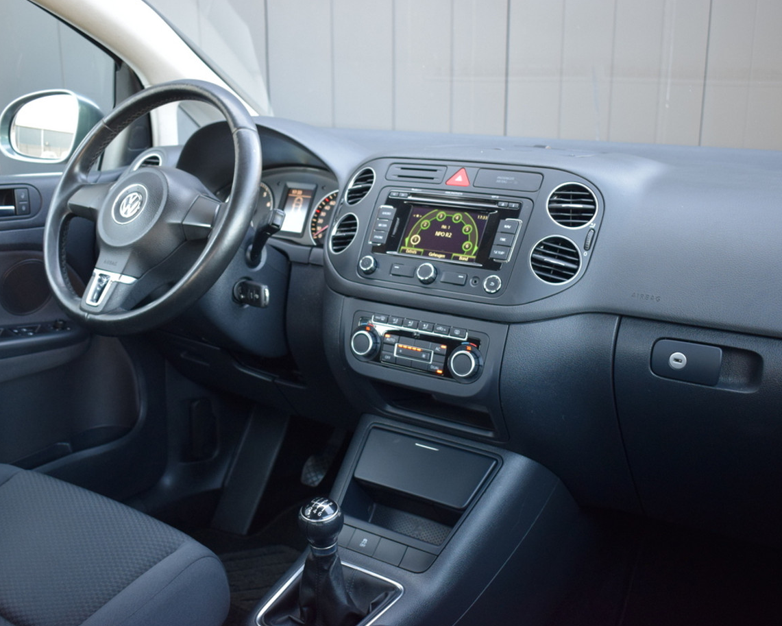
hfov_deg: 47.8
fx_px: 880
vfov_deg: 39.2
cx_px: 346
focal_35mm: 38
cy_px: 313
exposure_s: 1/60
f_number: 3.8
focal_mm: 22
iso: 900
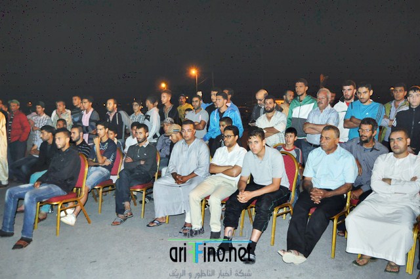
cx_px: 210
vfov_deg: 45.6
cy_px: 140
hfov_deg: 64.6
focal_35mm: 28
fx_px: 332
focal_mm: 19
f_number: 3.5
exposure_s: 1/60
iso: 800
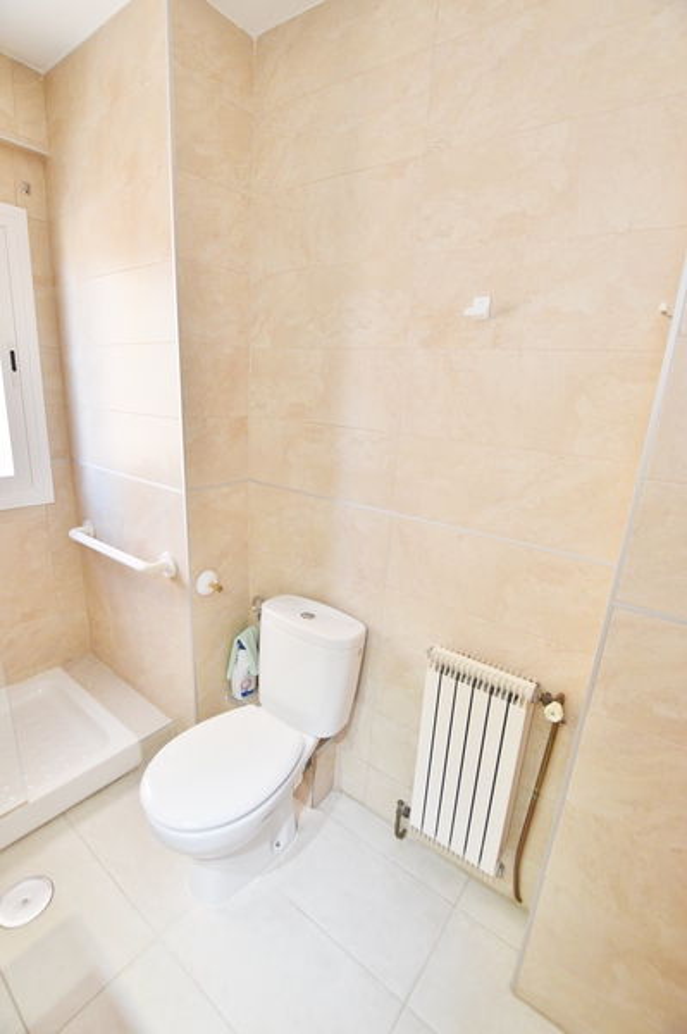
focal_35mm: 15
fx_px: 430
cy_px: 517
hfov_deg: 77.2
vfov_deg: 100.4
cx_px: 344
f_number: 4.5
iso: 400
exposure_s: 1/80
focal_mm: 10
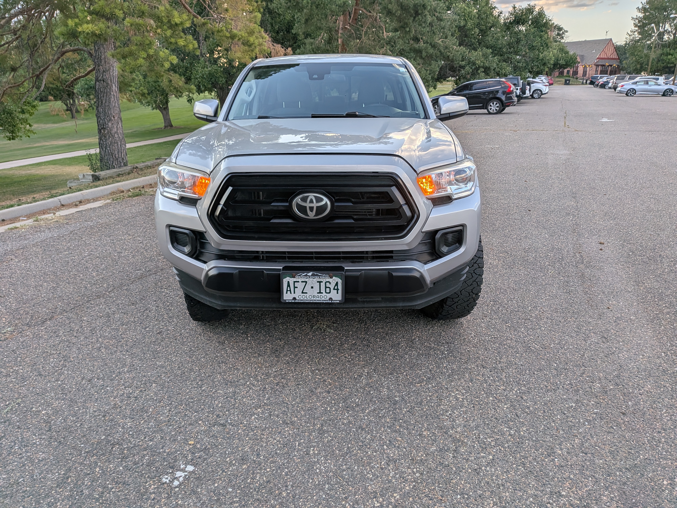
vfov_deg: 56.8
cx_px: 338
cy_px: 254
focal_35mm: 24
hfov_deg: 71.6
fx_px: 469
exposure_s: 1/1543
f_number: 1.7
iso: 27
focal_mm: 4.53
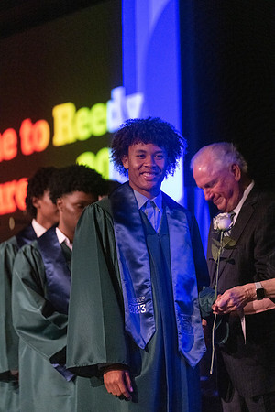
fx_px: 1684
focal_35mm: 147
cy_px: 206
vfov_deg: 14.0
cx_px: 138
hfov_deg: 9.3
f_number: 2.8
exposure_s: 1/1000
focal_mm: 147
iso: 16000
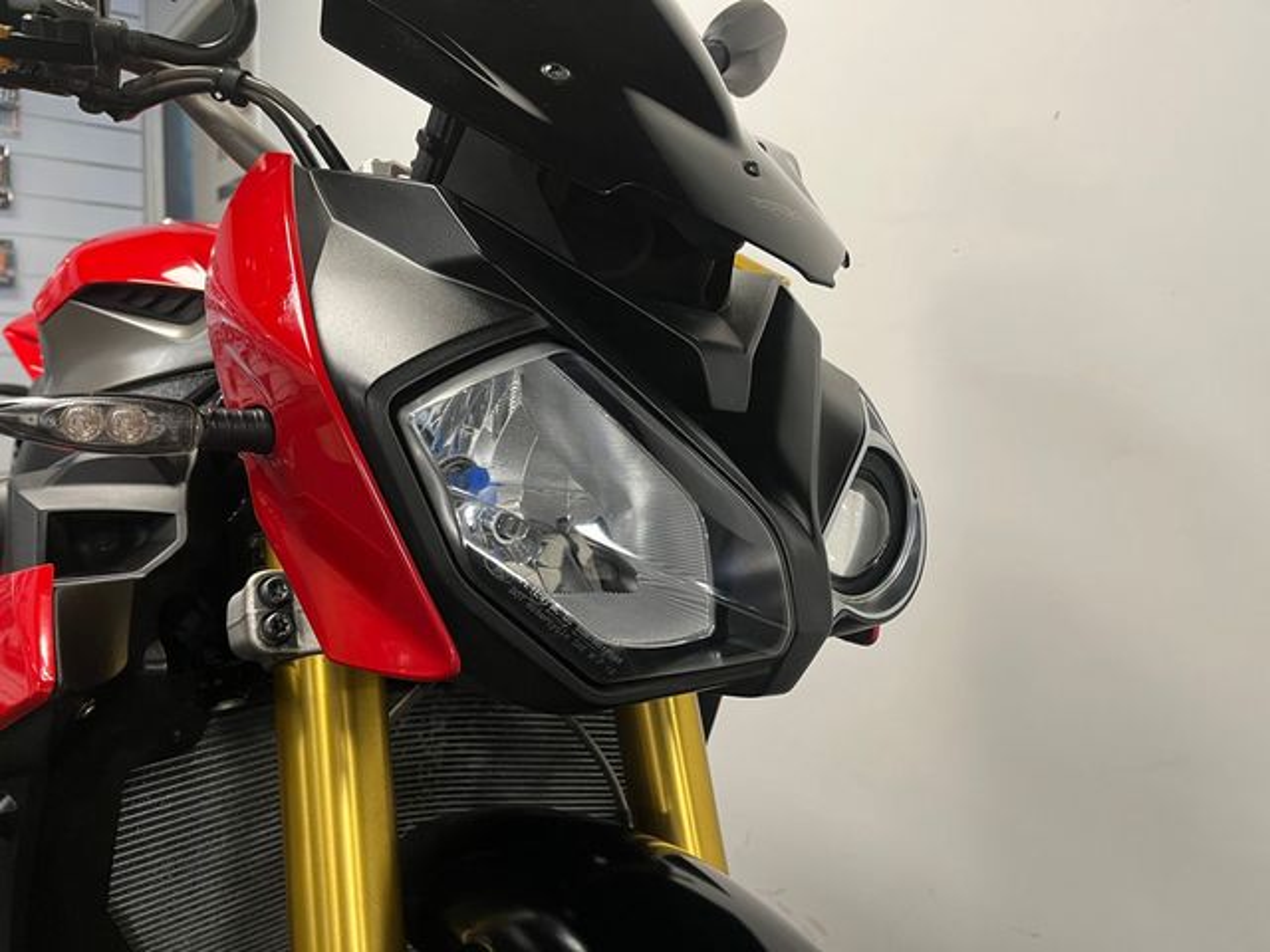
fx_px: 954
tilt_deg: -5.1
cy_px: 476
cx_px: 635
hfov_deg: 67.3
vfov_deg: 53.1
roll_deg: -1.3
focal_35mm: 26
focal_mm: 5.1
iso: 100
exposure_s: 1/50
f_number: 1.6
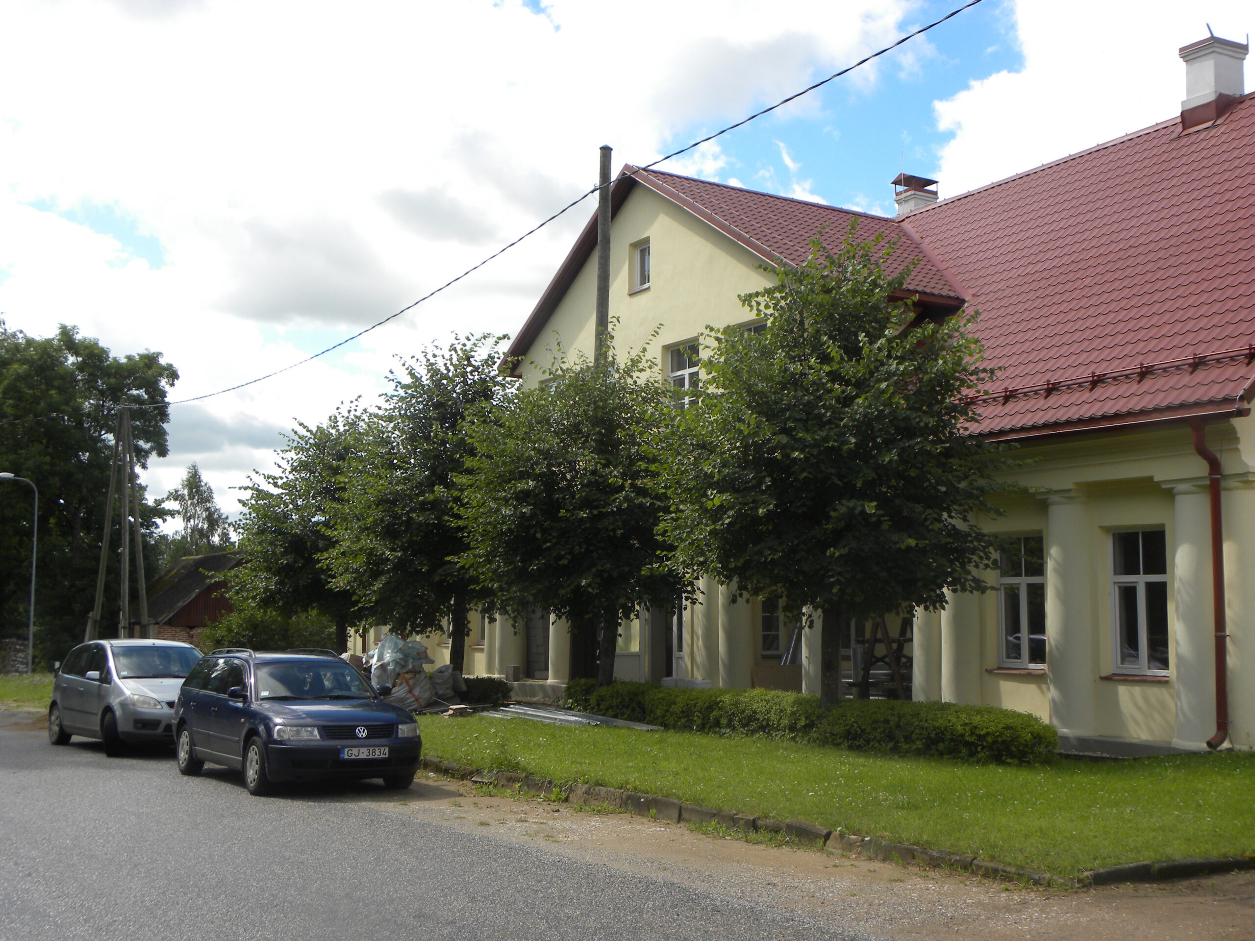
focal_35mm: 41
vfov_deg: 35.1
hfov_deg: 45.8
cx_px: 628
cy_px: 470
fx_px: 1486
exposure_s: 1/573
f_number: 3.5
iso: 64
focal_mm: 7.3
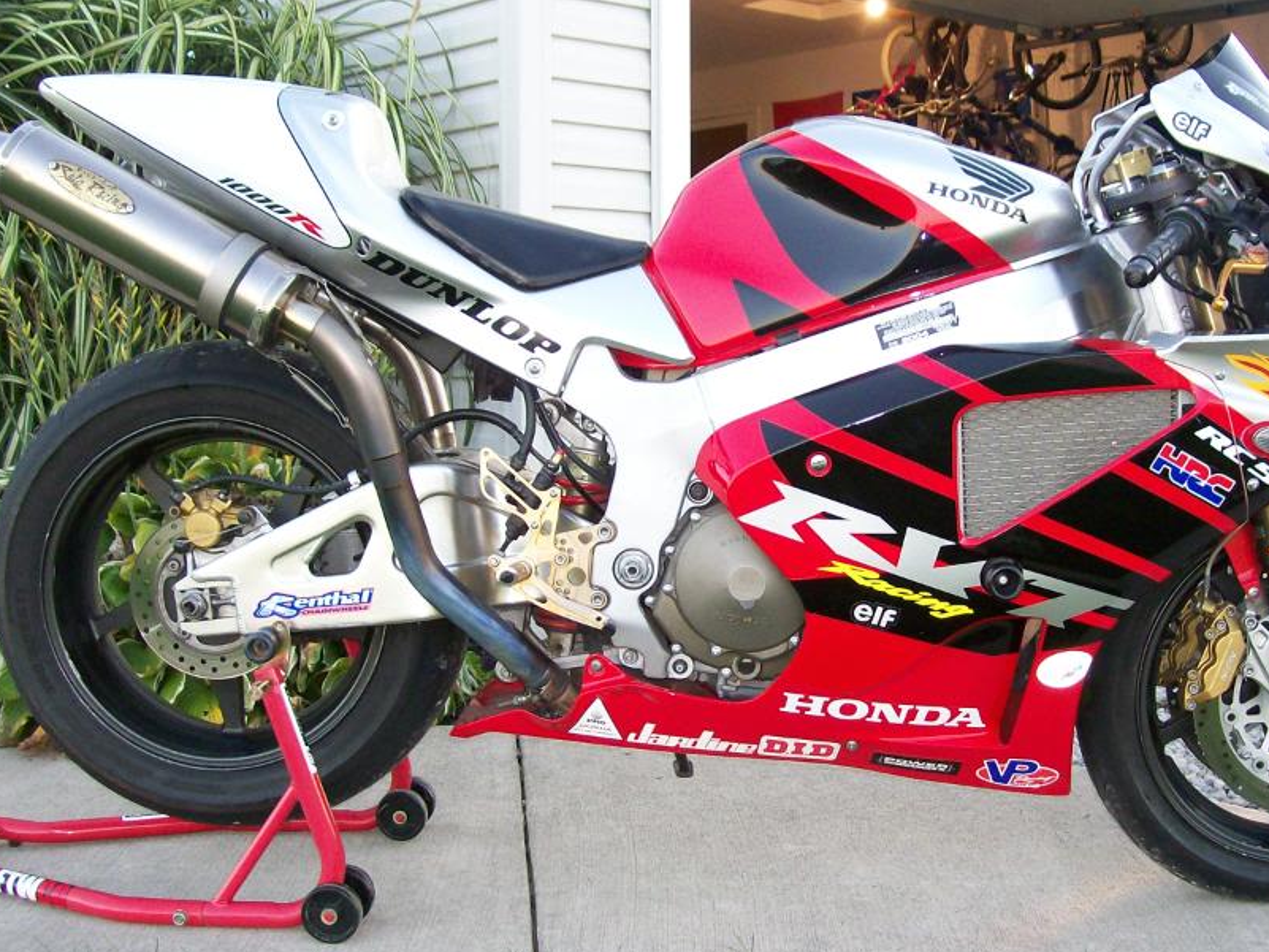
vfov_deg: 31.5
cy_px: 531
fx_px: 1687
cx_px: 727
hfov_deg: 41.1
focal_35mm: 46
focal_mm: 6
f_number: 2.7
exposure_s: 1/79
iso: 140
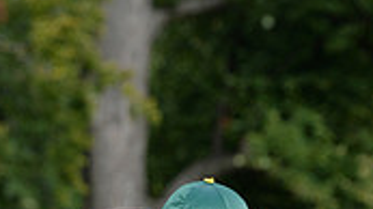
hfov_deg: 2.5
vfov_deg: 1.4
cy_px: 556
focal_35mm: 880
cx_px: 166
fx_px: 8697
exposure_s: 1/1000
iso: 800
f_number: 7.1
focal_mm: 250
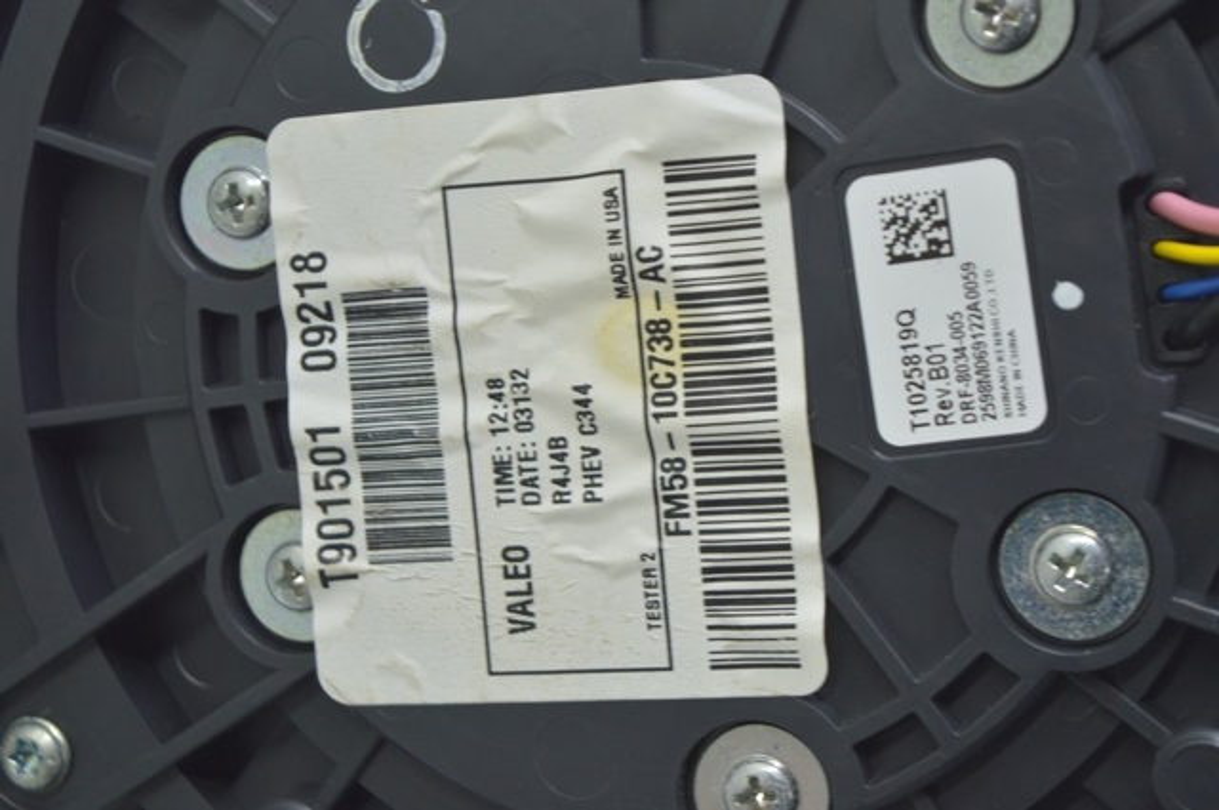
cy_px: 405
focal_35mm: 82
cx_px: 610
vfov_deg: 16.5
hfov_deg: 24.6
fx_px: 2790
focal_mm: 55
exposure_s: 1/20
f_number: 5.6
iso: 400
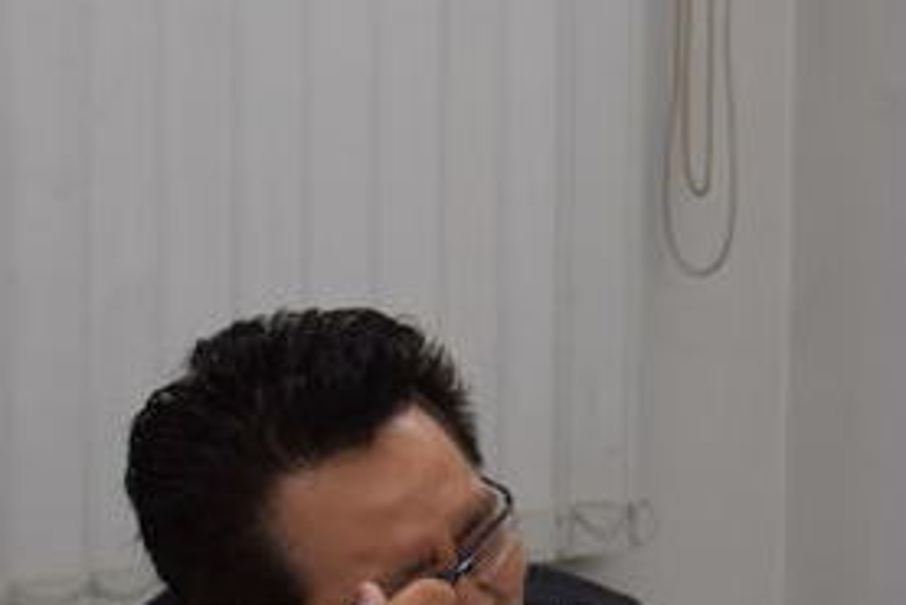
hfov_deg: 13.2
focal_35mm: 151
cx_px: 1073
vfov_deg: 9.0
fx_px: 3813
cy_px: 554
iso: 400
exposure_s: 1/125
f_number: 5.6
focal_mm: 35
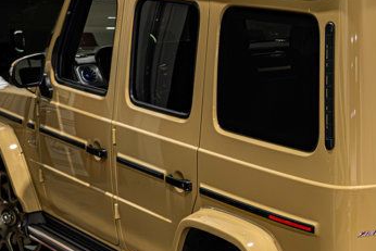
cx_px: 312
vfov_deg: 12.2
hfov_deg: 18.1
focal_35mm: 112
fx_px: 1170
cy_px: 185
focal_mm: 37
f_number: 4
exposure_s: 1/100
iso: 1600
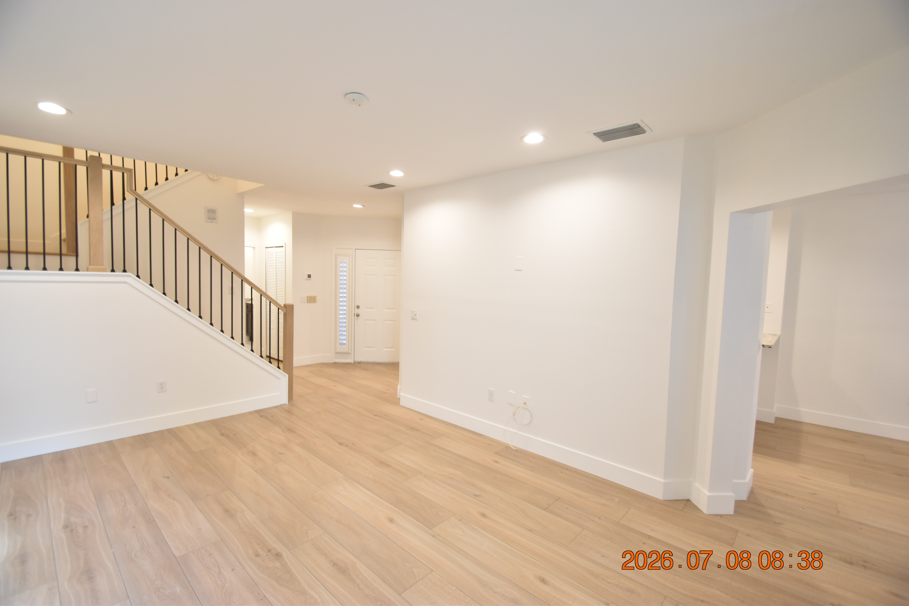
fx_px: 379
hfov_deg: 100.4
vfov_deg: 77.3
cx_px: 454
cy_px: 303
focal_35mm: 15
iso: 800
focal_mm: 10
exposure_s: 1/45
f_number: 3.5
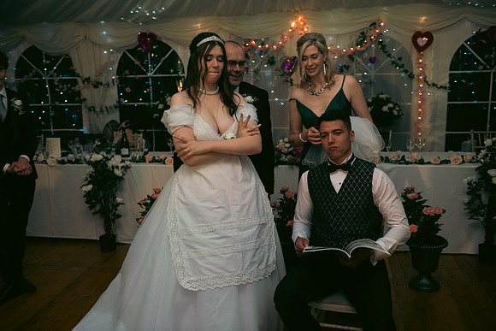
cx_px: 248
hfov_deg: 53.1
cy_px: 166
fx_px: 496
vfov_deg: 36.9
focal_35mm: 36
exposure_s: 1/160
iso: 800
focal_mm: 36
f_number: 3.5
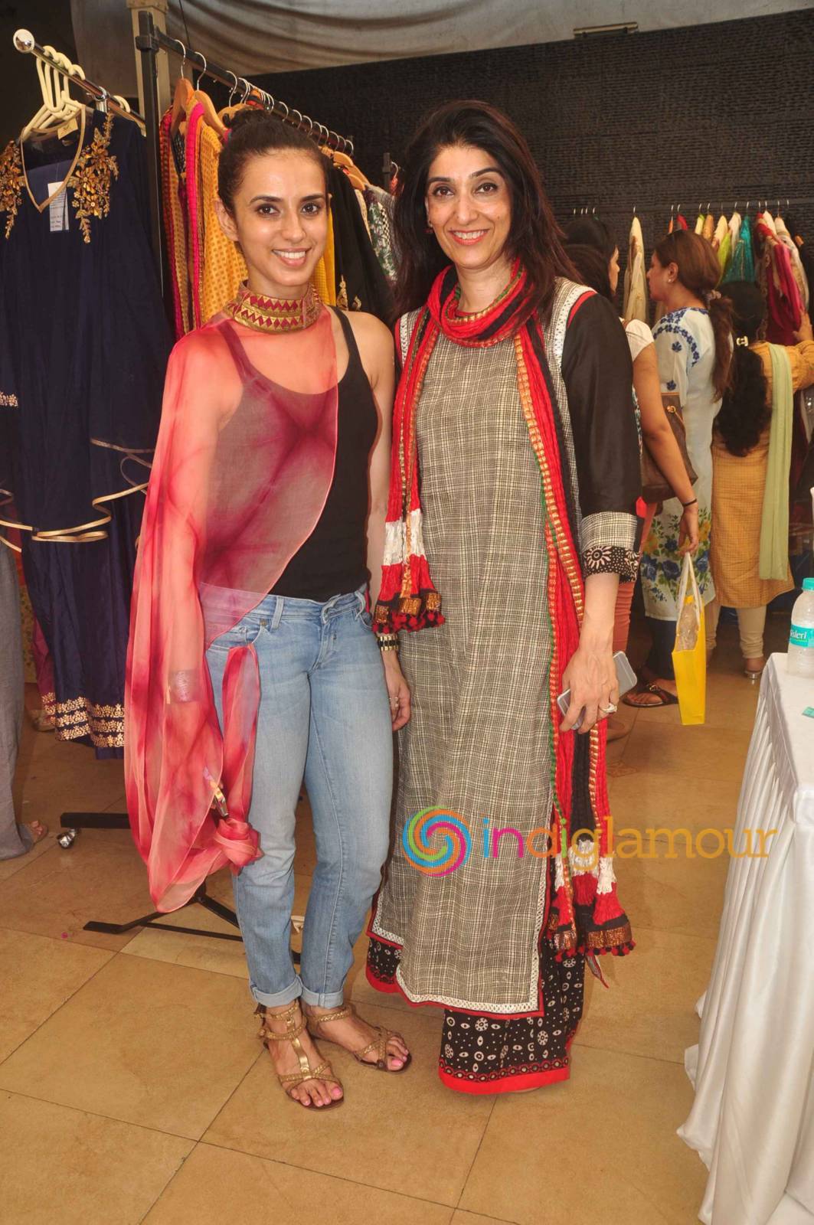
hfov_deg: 39.9
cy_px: 612
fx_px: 1122
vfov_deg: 57.3
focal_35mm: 33
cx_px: 407
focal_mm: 22
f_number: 7.1
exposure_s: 1/160
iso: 400
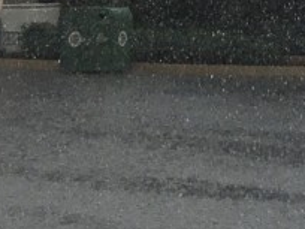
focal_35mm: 165
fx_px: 1454
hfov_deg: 11.5
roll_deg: +0.8
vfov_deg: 8.4
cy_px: -286
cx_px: 447
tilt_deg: +11.1
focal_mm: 3.99
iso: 20
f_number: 1.8
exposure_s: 1/4000
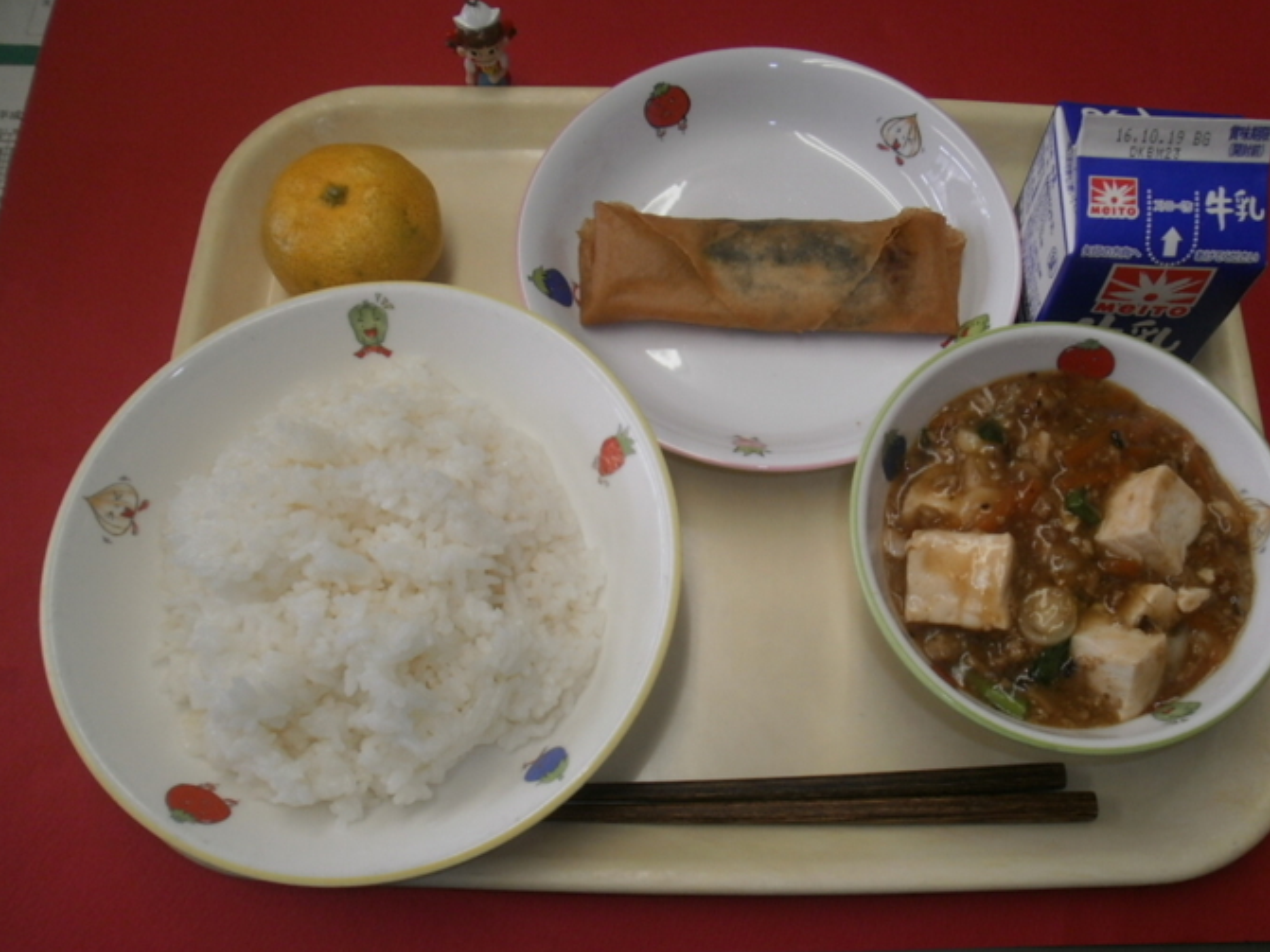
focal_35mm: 31
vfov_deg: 45.4
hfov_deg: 58.0
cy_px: 509
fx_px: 1137
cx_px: 748
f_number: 2.6
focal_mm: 4.65
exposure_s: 1/100
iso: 100
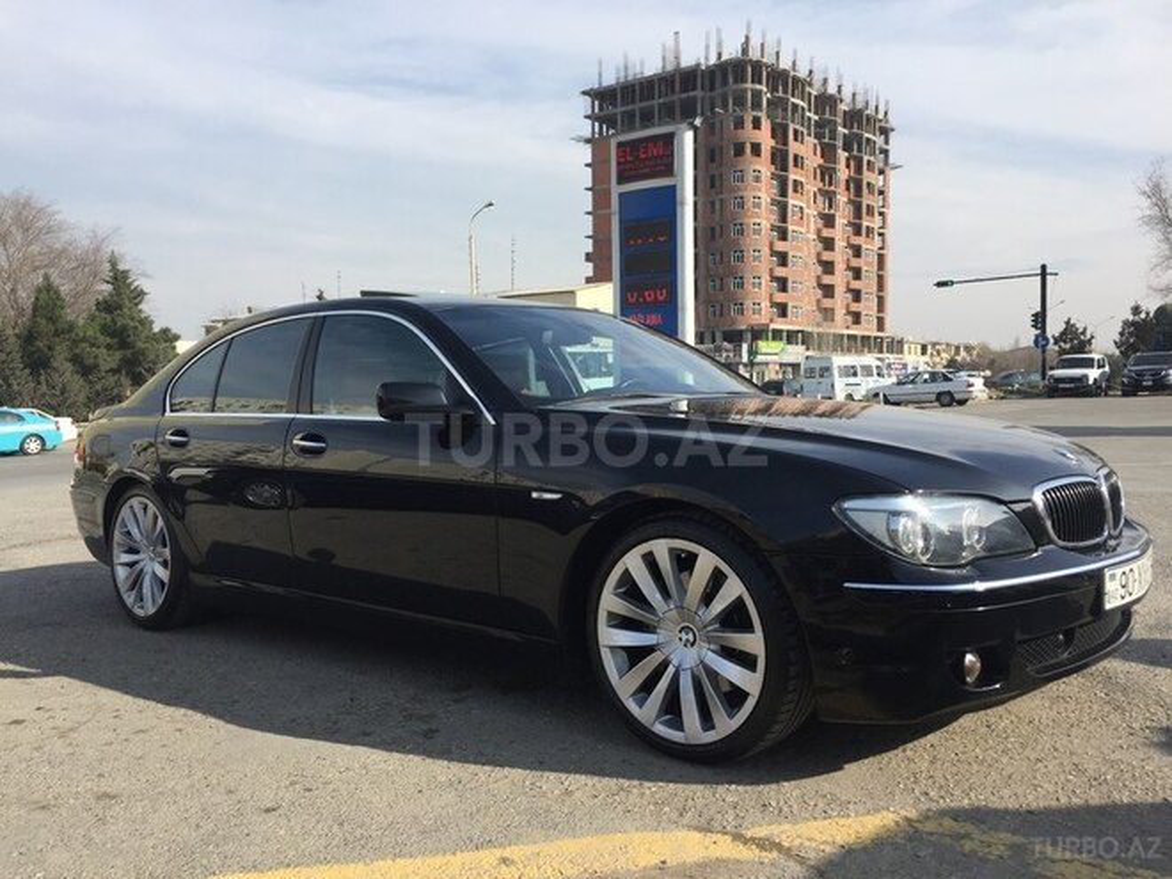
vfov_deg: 48.2
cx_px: 586
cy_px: 440
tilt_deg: -4.1
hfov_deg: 61.7
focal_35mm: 29
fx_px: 982
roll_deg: +0.5
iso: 32
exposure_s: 1/1799
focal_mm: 4.15
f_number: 2.2
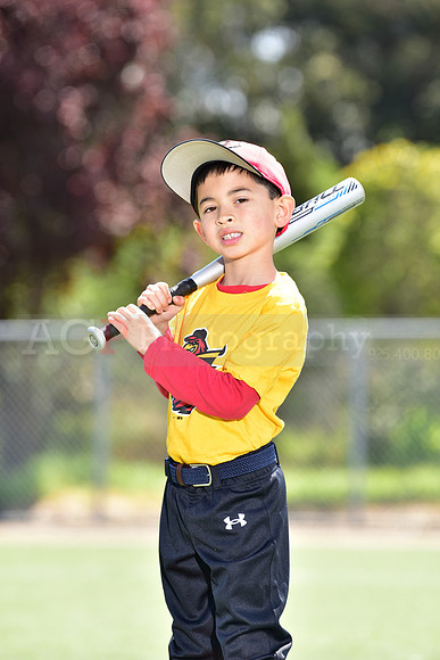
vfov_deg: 10.3
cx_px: 220
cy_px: 330
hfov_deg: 6.9
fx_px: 3664
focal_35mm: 200
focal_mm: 200
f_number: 4.5
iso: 80
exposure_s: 1/200
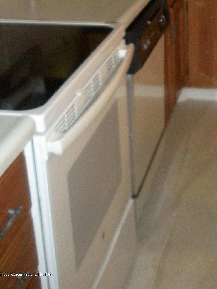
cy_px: 0
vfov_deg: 26.0
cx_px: 200
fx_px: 594
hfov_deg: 20.3
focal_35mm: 71
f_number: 3.5
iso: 400
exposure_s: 1/60
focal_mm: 6.3
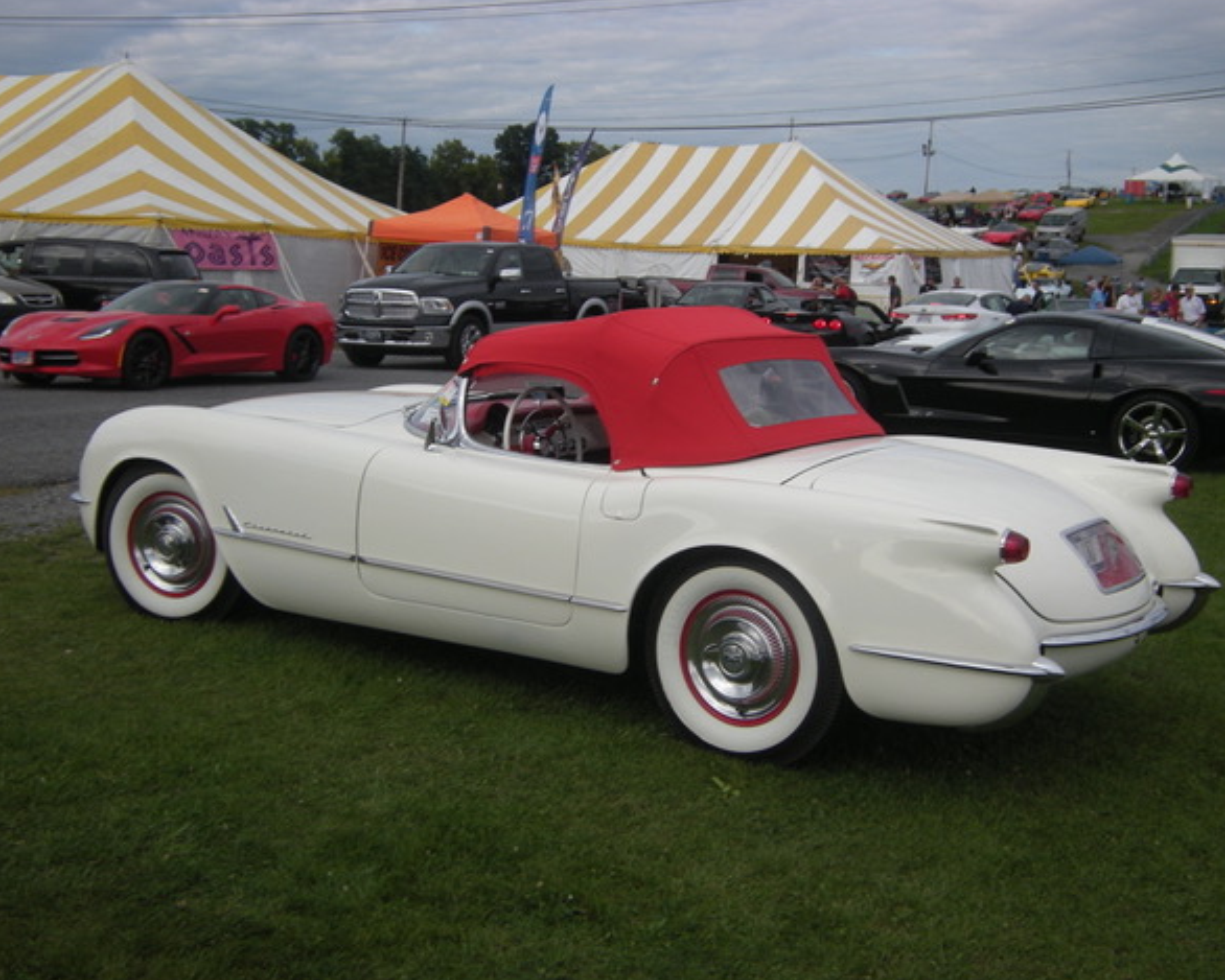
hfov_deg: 38.8
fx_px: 1741
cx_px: 629
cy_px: 493
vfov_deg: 31.5
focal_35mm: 48
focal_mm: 7.5
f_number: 7
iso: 64
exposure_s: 1/170
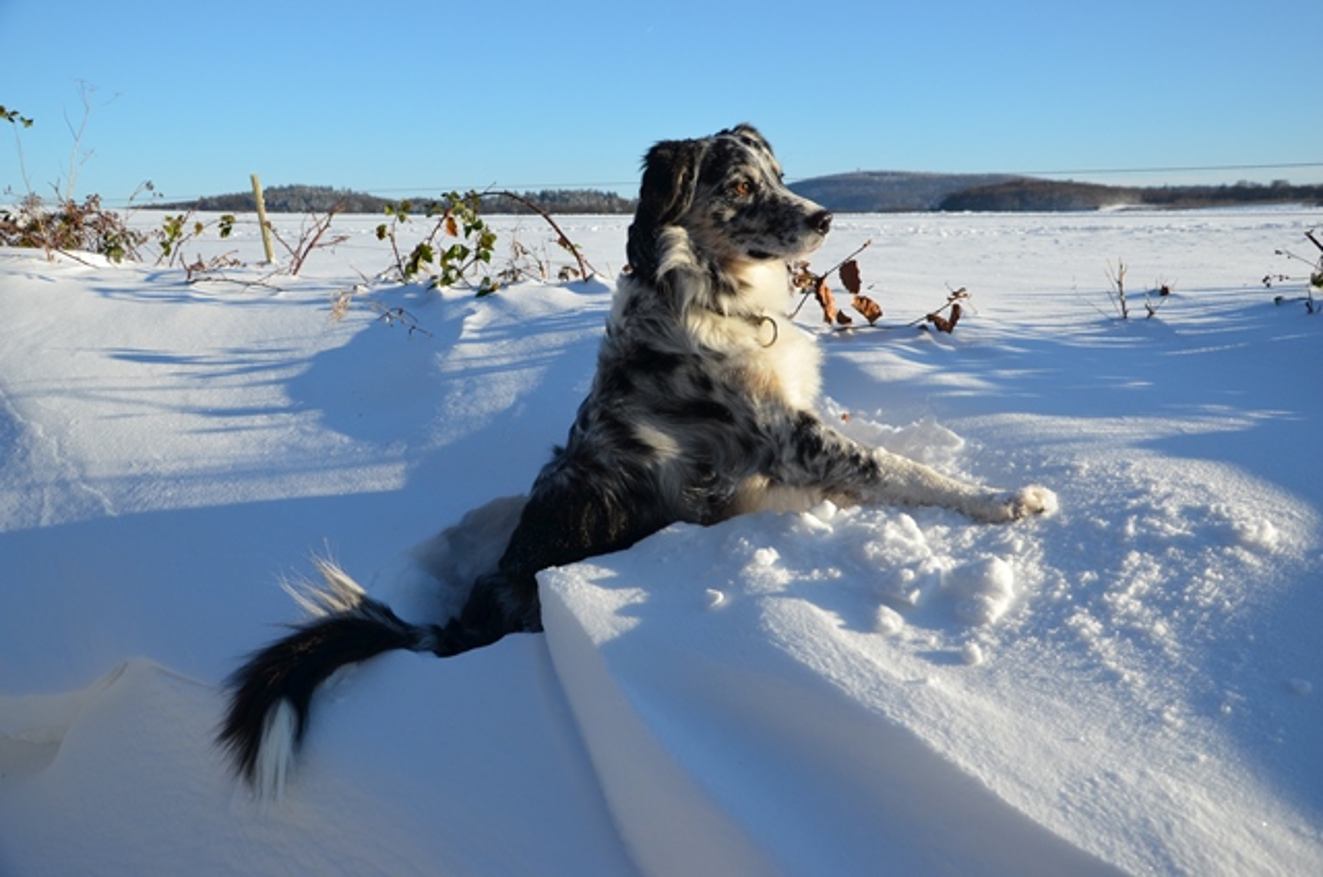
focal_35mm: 33
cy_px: 438
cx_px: 662
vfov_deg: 39.8
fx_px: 1210
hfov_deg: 57.3
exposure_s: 1/1600
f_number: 5.6
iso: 400
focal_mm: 22
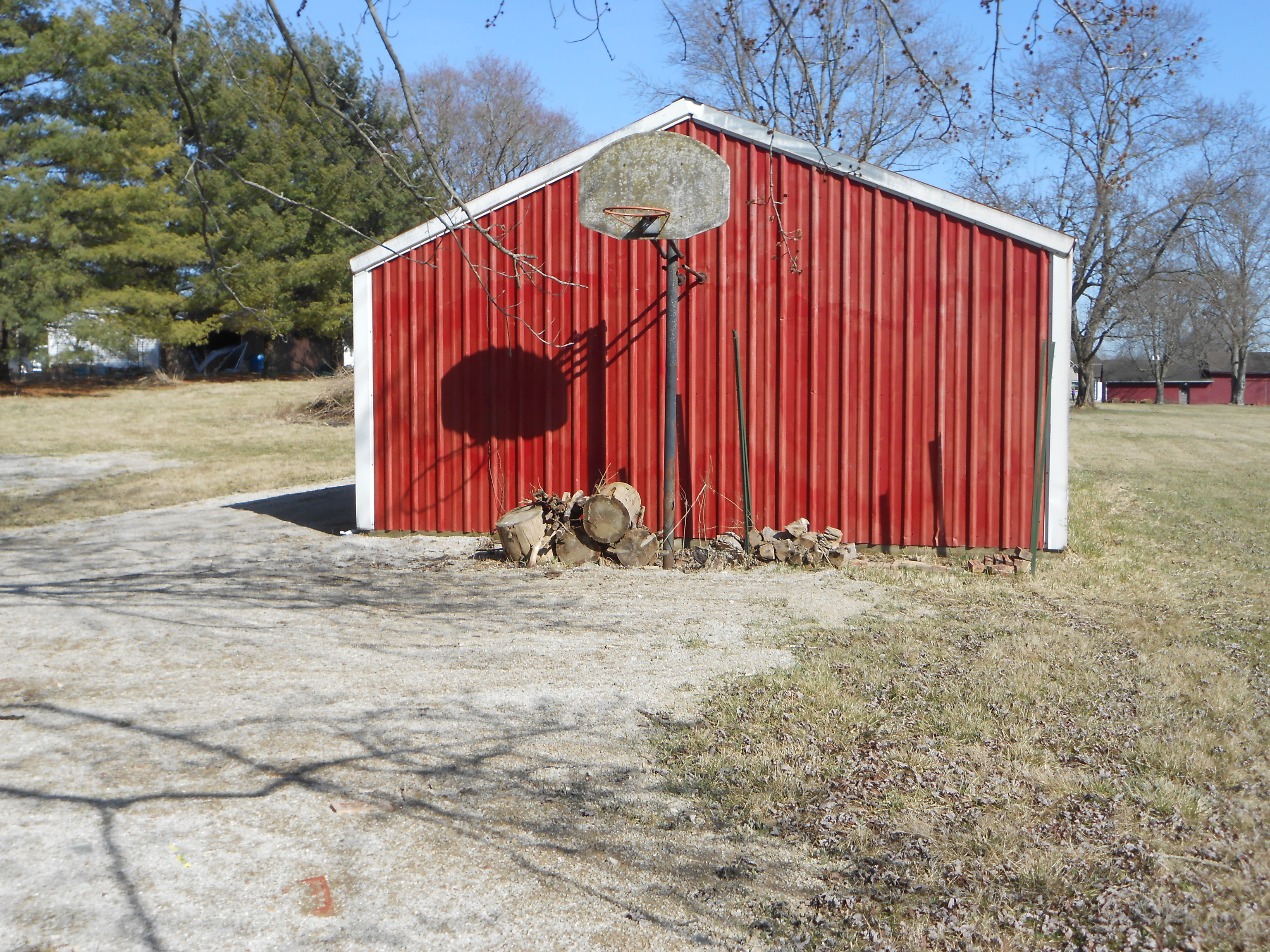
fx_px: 1394
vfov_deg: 37.7
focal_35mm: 38
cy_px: 476
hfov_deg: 49.0
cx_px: 635
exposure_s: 1/640
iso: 80
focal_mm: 6.8
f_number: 4.2
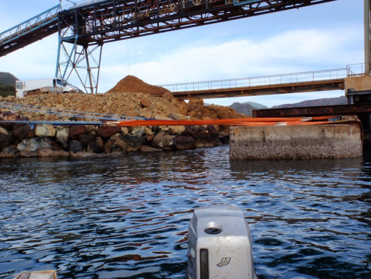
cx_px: 186
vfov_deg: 39.7
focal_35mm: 36
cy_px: 140
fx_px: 386
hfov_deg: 51.4
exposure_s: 1/160
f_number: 6.3
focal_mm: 6.53
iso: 64
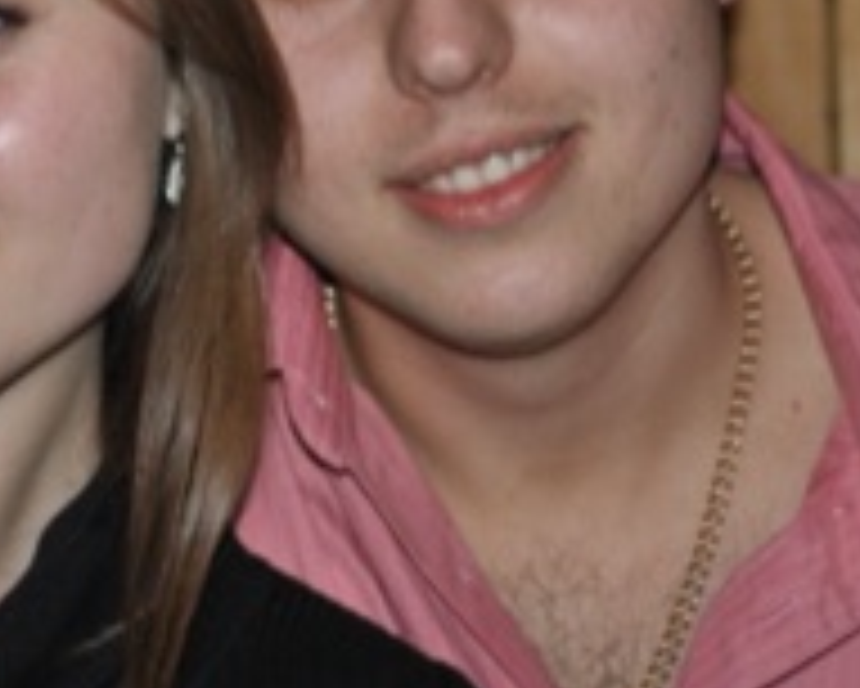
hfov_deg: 10.9
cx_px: 243
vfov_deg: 8.7
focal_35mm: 176
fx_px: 4482
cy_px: -45
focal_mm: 46
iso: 200
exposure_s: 1/60
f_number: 5.3
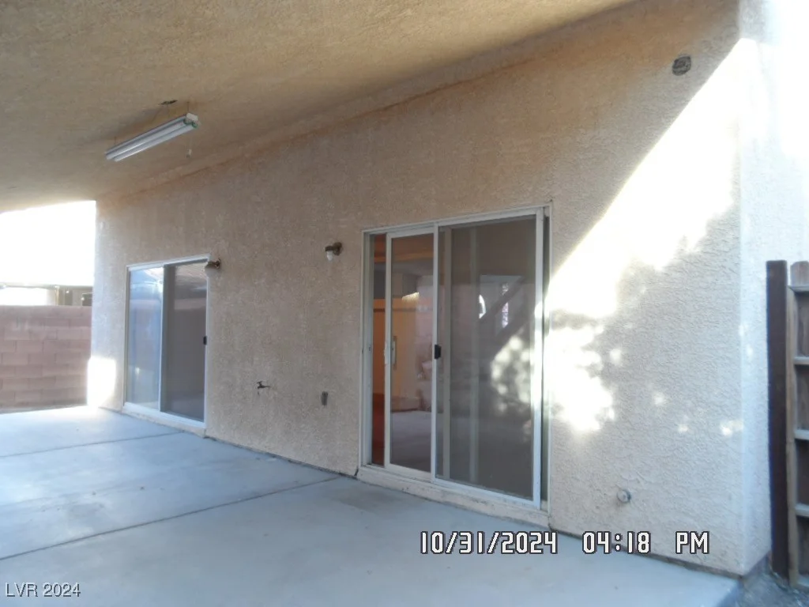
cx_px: 404
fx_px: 584
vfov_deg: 54.9
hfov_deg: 69.4
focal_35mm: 25
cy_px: 304
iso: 100
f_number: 2.5
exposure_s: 1/30
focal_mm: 4.5
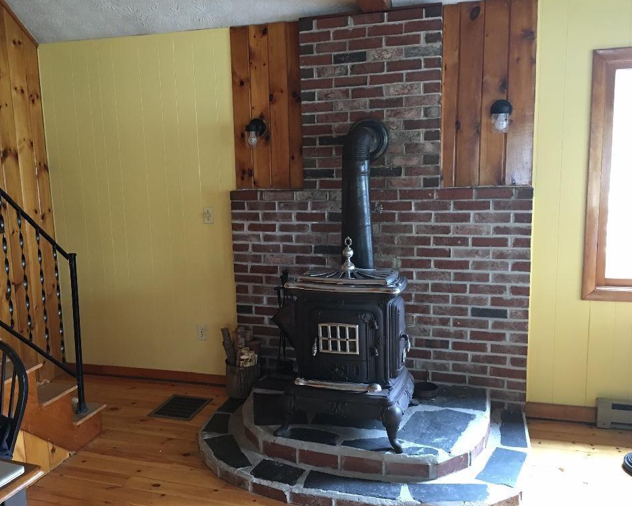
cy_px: 254
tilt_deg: -7.5
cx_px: 296
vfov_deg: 47.1
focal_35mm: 31
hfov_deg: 57.1
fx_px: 580
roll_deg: +1.5
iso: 100
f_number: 2.2
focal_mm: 4.15
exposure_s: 1/10
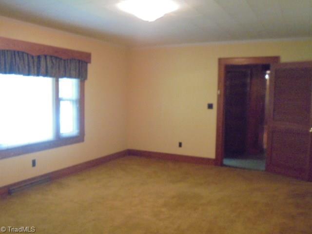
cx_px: 156
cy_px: 117
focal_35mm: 34
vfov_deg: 41.8
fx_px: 306
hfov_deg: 54.0
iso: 800
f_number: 4
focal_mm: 6.1
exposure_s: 1/20
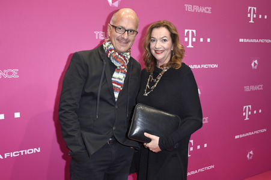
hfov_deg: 55.1
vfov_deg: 38.3
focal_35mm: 34
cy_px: 90
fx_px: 260
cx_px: 136
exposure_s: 1/160
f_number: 6.3
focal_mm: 23
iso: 500
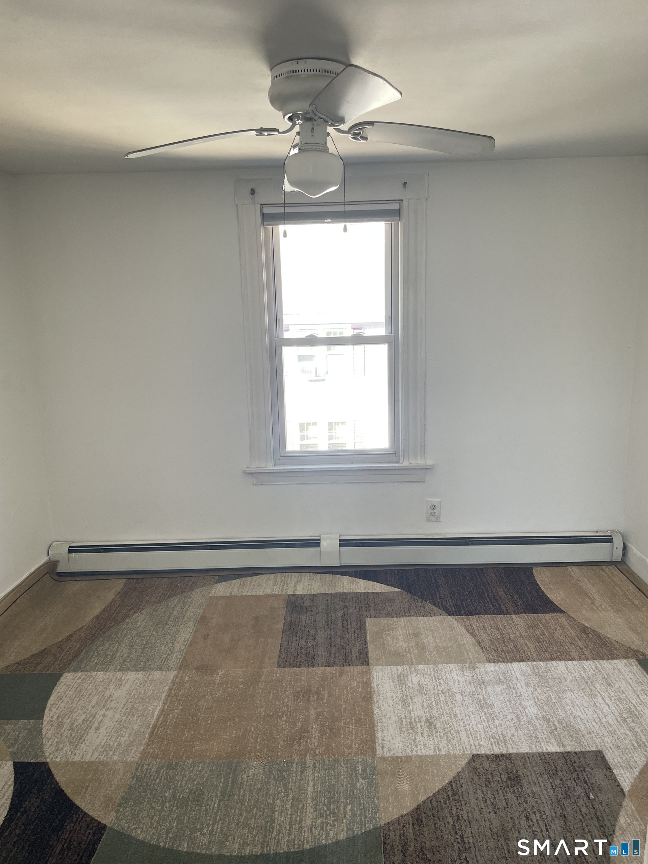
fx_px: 649
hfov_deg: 53.1
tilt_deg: -11.0
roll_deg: +1.8
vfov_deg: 67.3
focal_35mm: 26
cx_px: 324
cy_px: 432
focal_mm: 4.2
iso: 125
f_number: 1.6
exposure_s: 1/121
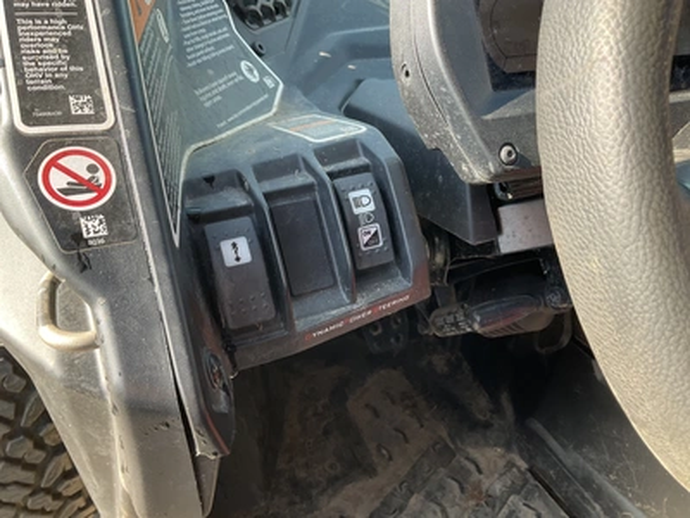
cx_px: 345
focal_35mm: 29
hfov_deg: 61.7
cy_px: 259
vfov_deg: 48.2
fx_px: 578
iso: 25
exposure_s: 1/122
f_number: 1.8
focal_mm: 3
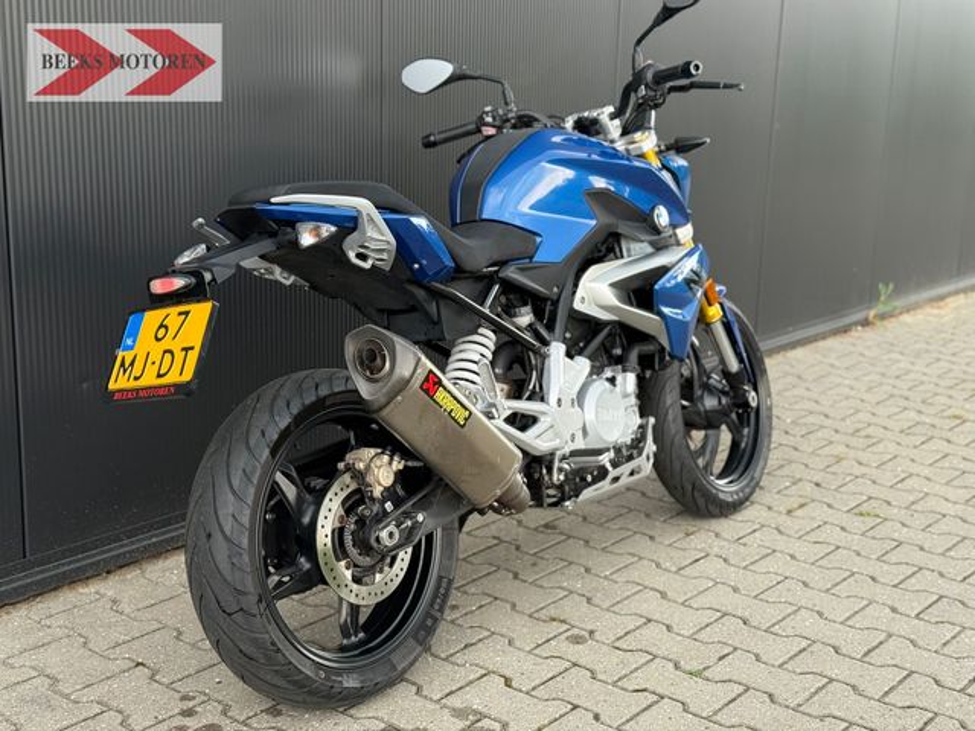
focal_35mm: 48
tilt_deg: -12.5
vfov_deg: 30.3
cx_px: 488
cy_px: 366
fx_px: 1352
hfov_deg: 39.7
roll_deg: -1.7
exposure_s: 1/242
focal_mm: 6.76
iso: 125
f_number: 1.78
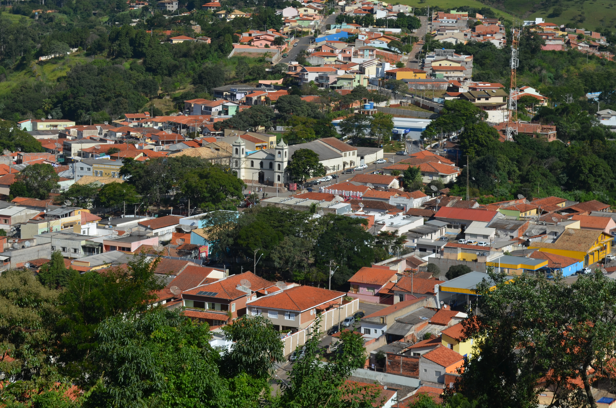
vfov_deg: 14.9
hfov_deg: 22.3
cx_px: 294
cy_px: 184
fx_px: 1563
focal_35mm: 92
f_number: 9
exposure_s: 1/320
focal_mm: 55
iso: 100
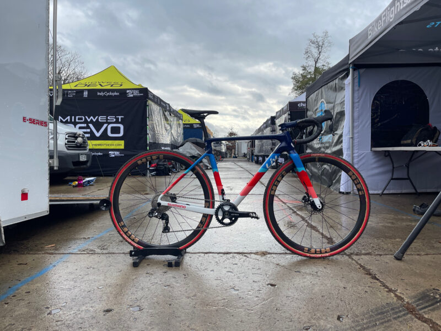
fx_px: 331
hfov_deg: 67.3
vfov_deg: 53.1
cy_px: 166
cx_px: 220
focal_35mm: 26
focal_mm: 5.1
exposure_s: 1/1323
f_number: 1.6
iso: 32
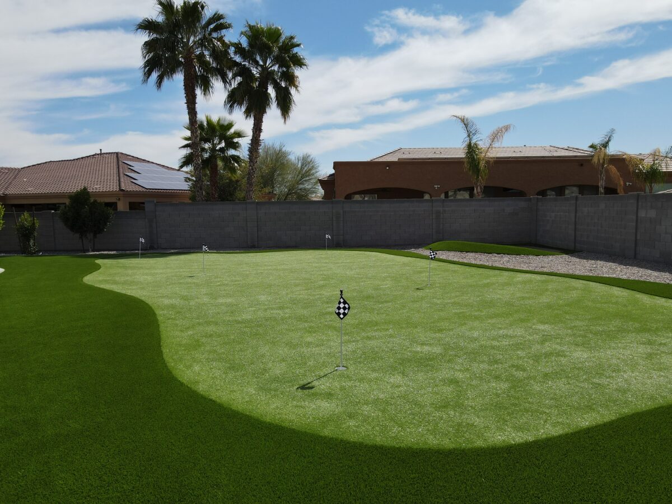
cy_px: 252
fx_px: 466
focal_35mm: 24
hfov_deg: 71.6
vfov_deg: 56.8
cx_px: 336
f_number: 2.8
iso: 100
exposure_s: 1/1000
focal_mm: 4.5
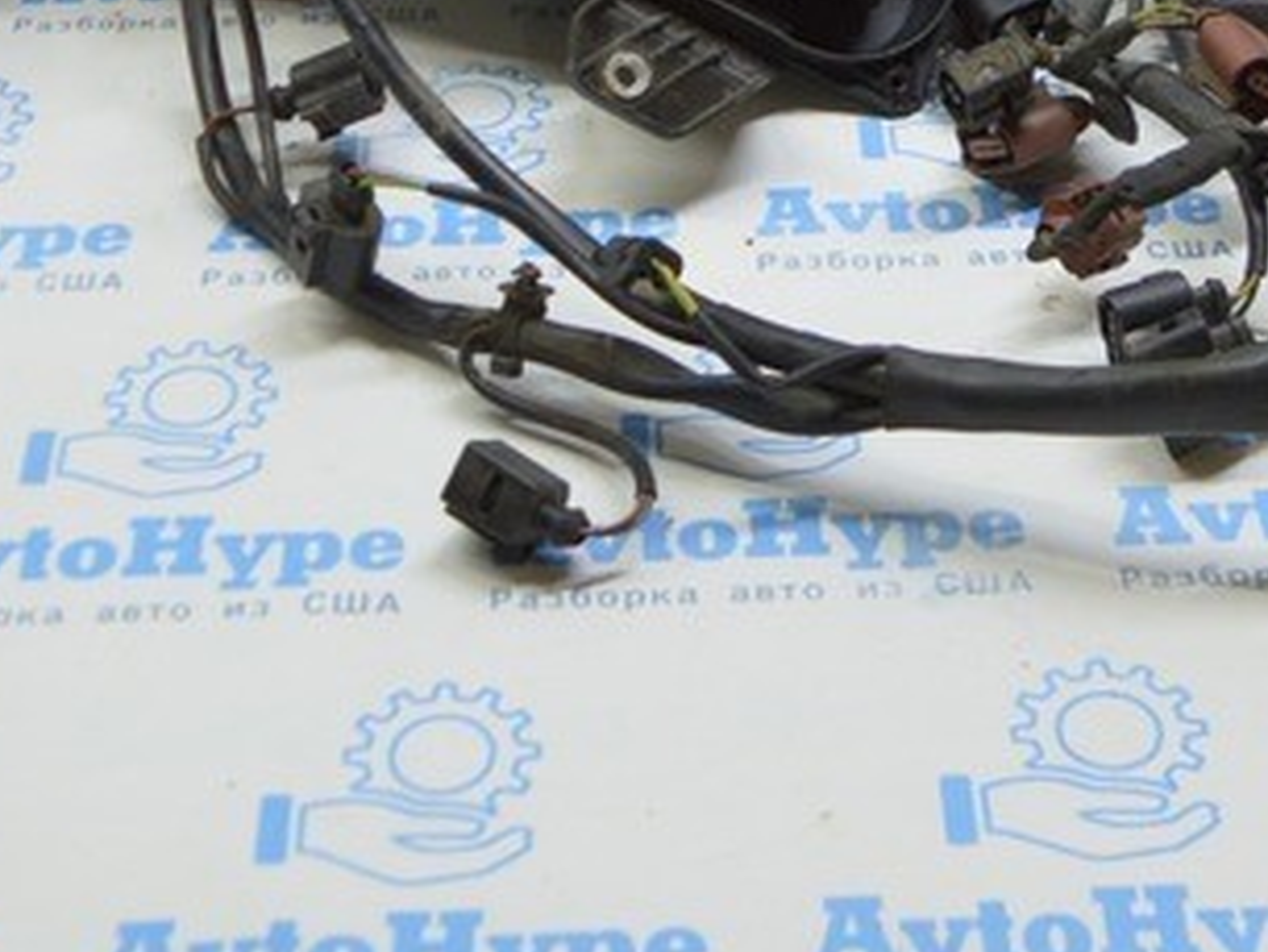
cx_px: 603
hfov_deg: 22.5
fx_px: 3188
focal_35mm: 87
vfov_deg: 16.0
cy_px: -347
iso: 400
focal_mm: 18
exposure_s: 1/60
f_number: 3.5
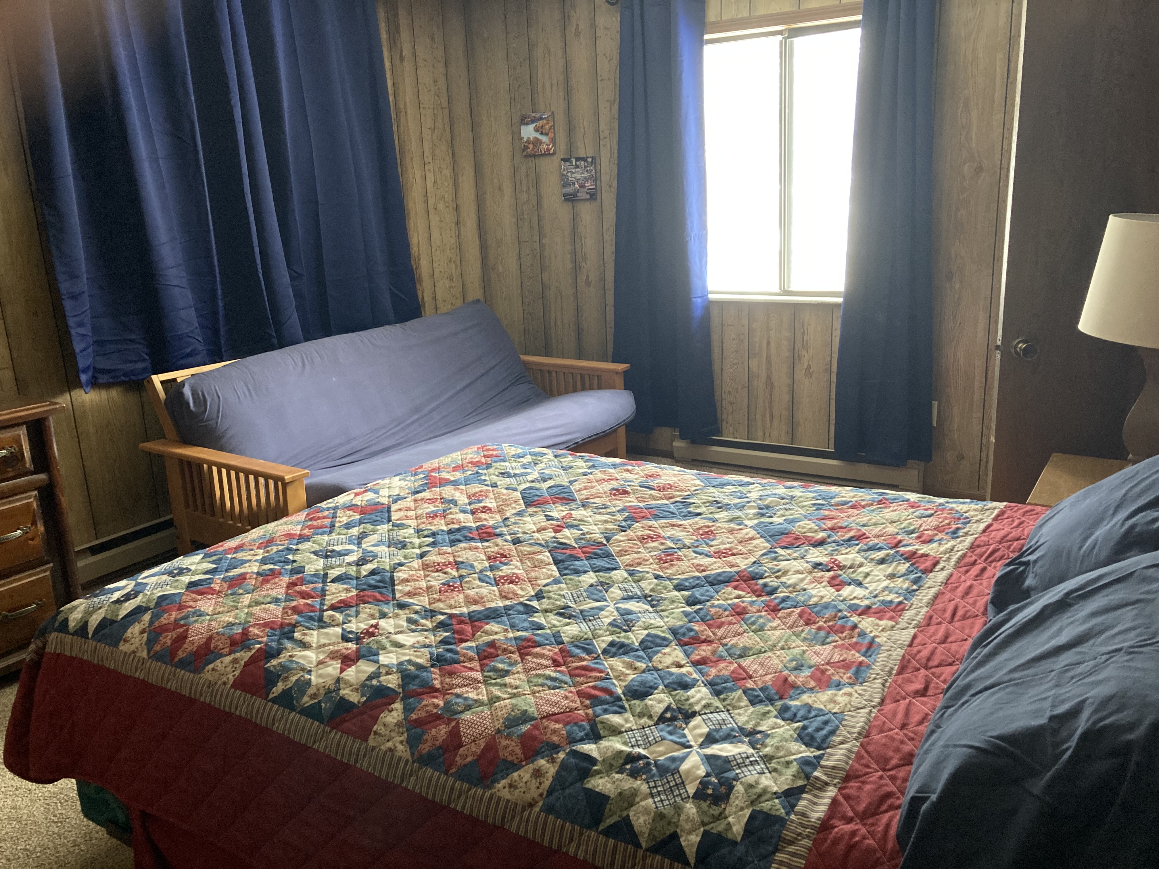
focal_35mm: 28
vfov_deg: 49.7
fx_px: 937
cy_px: 434
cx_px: 580
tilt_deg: -15.3
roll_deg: +2.7
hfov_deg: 63.4
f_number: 1.8
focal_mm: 3.99
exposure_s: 1/30
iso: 500
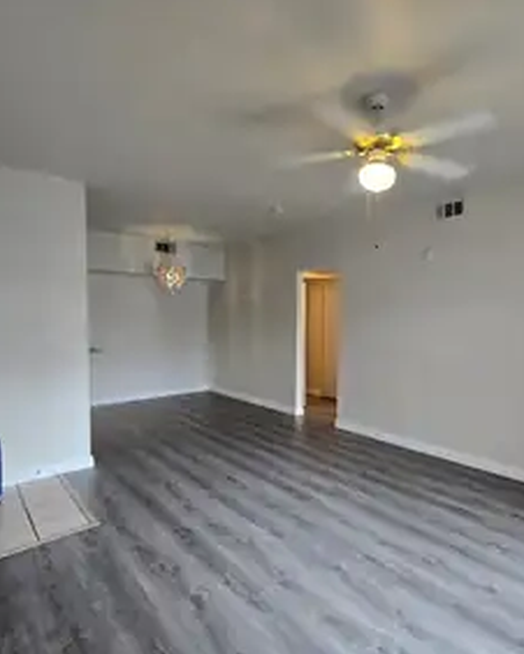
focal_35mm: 18
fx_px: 349
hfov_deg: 72.2
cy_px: 336
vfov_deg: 86.3
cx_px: 339
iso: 160
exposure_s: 1/60
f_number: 2.2
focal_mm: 2.2
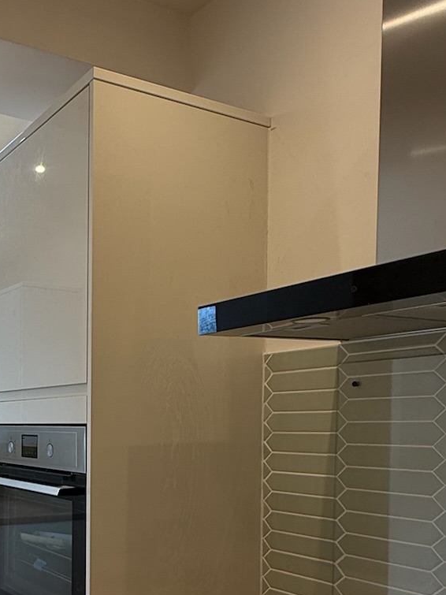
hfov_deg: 34.7
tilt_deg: -1.7
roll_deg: -1.4
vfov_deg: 47.0
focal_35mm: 38
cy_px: 452
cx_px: 15
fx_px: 653
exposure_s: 1/133
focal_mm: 2.22
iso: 64
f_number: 2.2
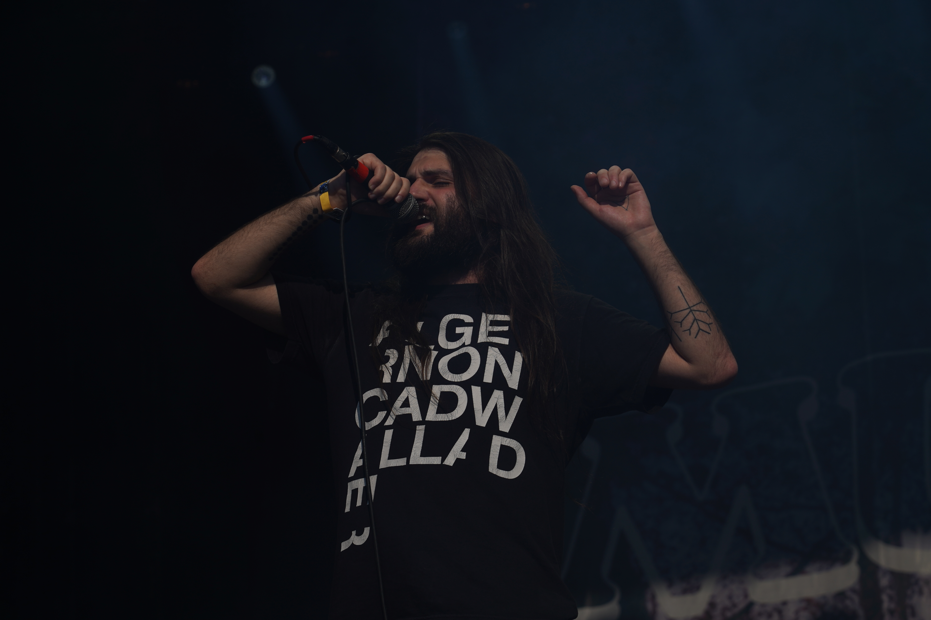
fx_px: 2715
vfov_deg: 13.0
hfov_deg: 19.5
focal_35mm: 105
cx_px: 466
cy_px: 310
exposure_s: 1/1600
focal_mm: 105
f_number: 8
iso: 100
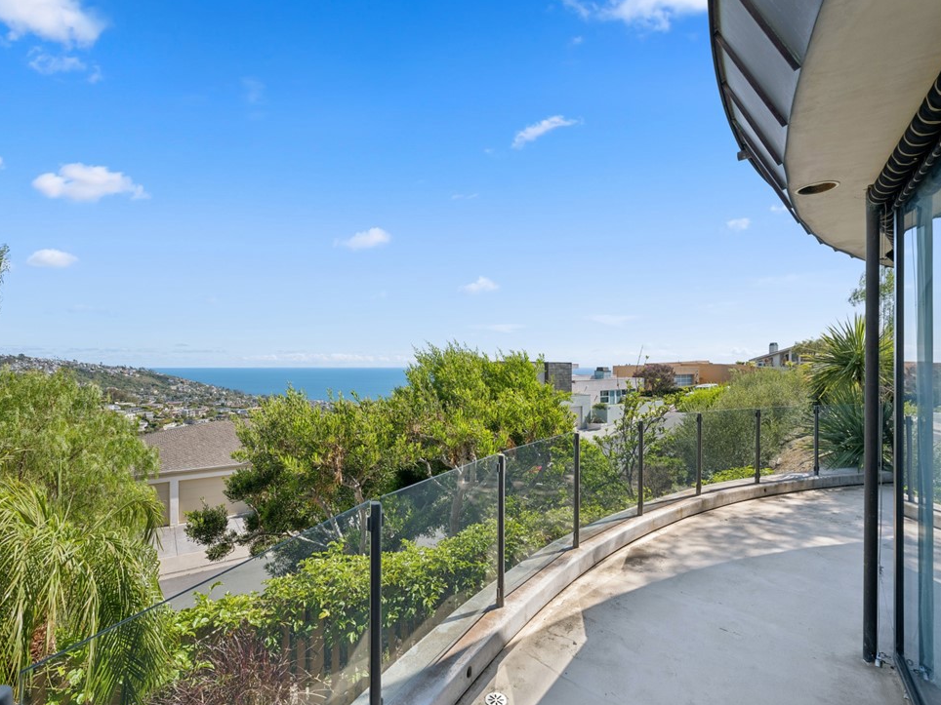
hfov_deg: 91.0
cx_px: 448
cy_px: 355
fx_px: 462
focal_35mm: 17
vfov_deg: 74.7
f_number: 7.1
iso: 200
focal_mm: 20
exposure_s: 1/550
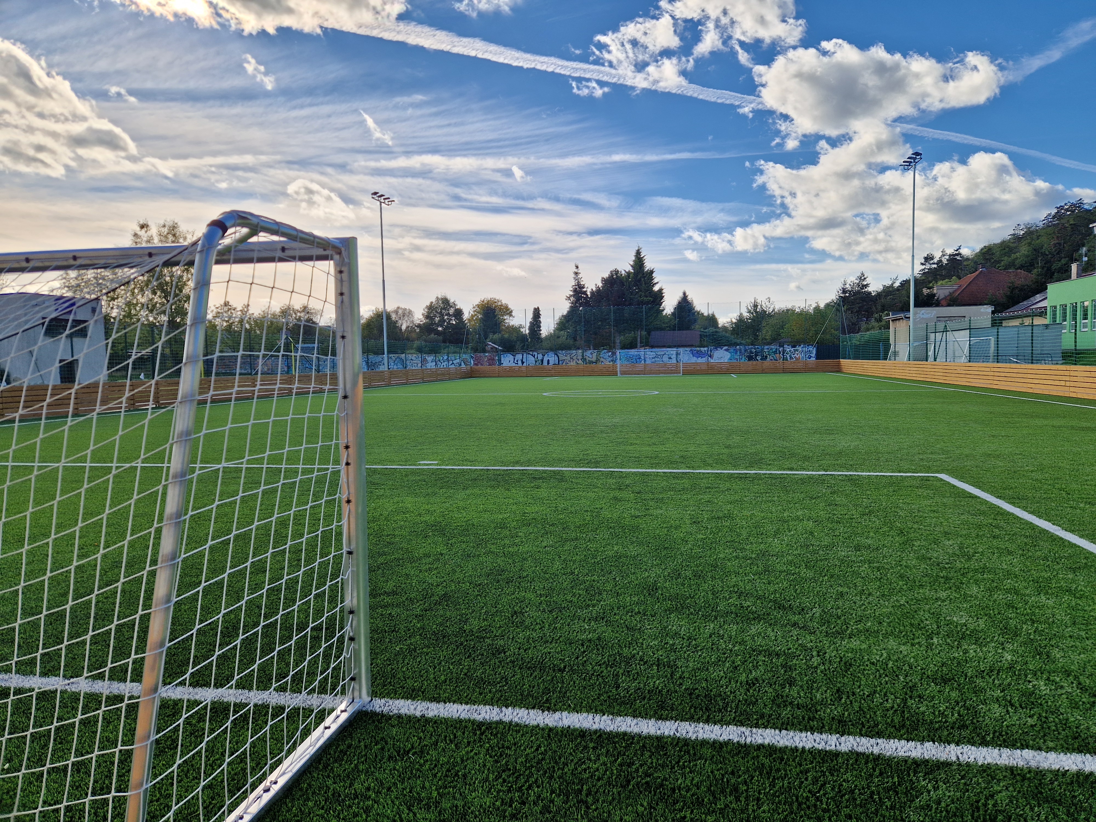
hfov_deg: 73.9
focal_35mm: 23
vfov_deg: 58.9
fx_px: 728
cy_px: 411
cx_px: 548
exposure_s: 1/1224
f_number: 1.8
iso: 50
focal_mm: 5.4
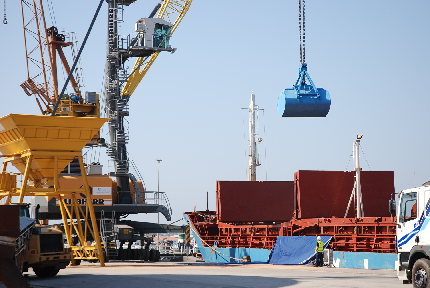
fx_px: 1005
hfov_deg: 24.2
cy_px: 144
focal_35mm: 84
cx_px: 215
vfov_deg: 16.3
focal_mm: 56
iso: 200
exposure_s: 1/640
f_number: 6.3
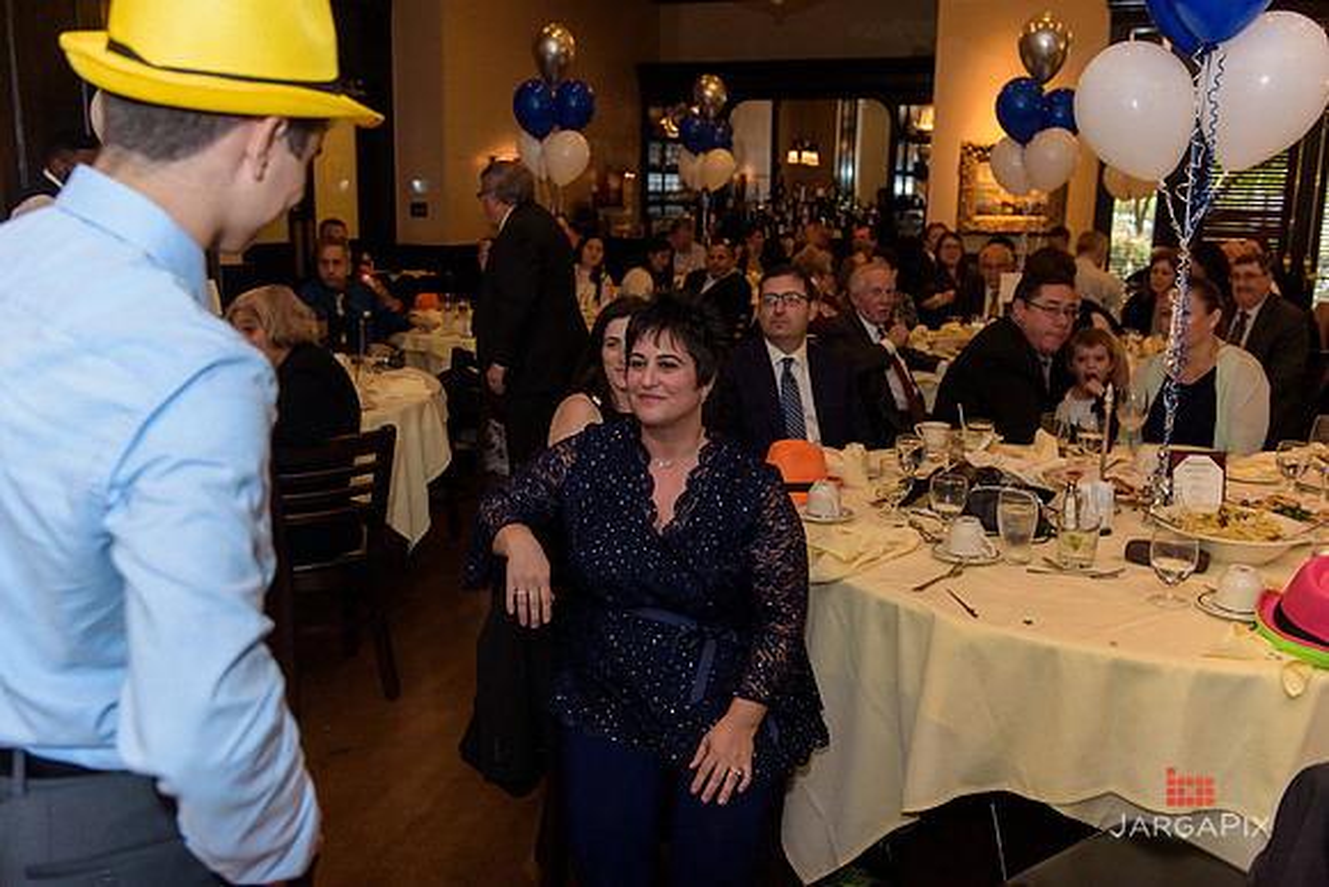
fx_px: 1182
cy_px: 444
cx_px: 664
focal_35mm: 32
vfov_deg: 41.1
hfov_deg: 58.7
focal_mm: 32
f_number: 3.2
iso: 1600
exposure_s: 1/125
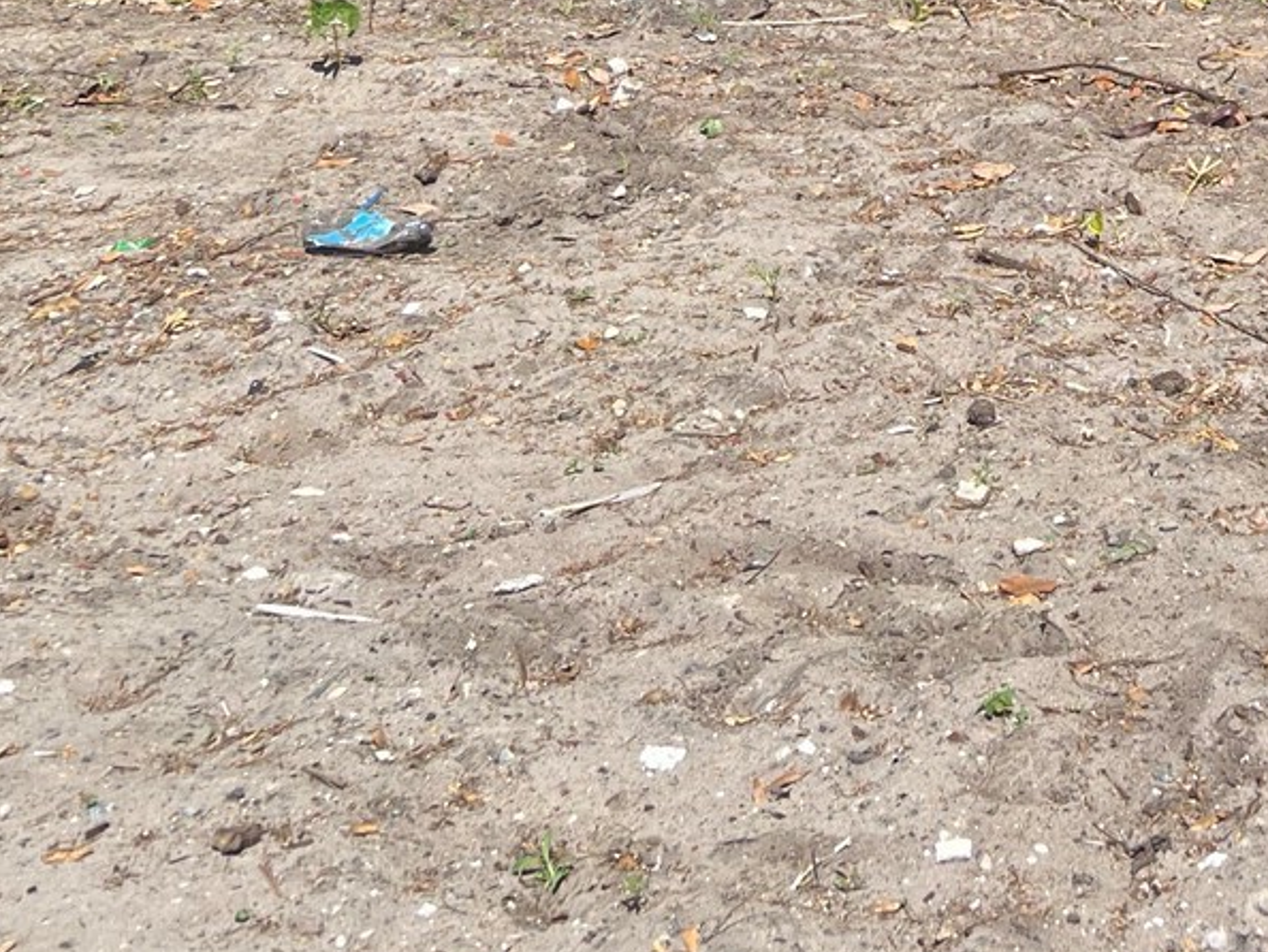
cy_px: -301
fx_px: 2565
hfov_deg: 26.3
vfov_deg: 19.3
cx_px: 1259
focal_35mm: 70
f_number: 1.5
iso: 50
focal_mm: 5.7
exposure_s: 1/2632
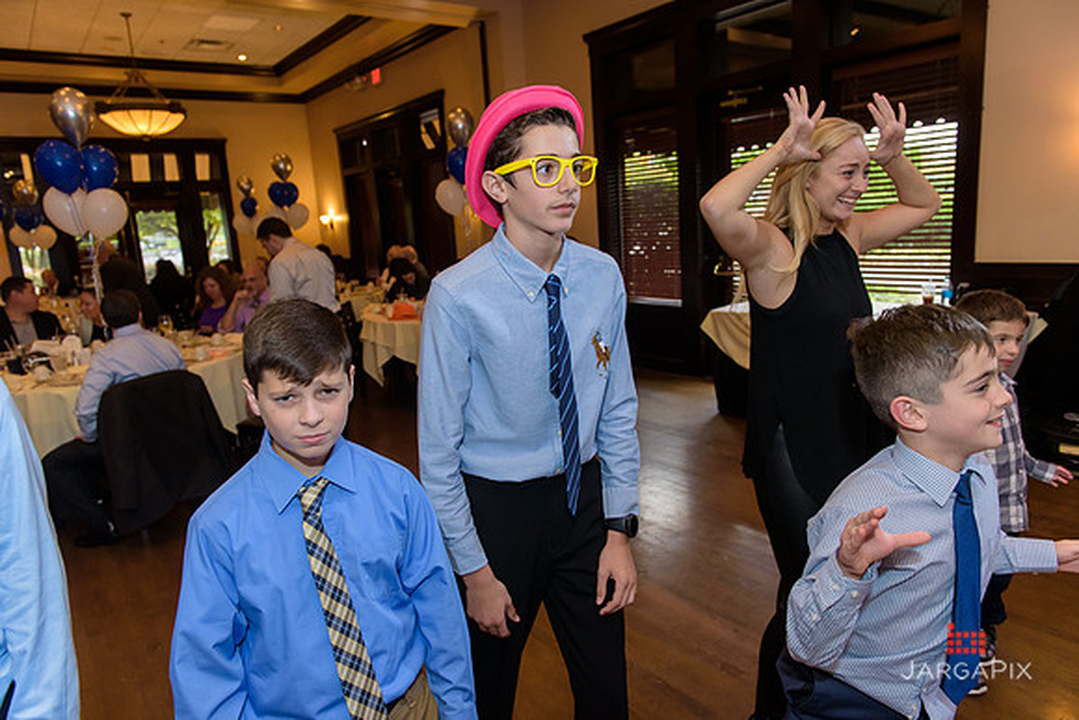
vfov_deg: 53.2
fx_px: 719
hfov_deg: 73.7
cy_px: 360
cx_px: 540
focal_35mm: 24
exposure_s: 1/125
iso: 1600
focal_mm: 24
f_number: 3.2
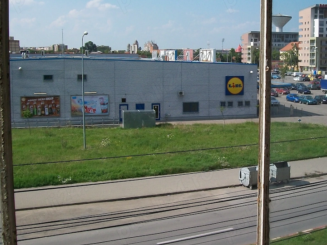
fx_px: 472
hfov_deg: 37.8
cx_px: 218
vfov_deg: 29.0
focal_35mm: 50
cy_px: 95
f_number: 4.8
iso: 80
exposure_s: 1/500
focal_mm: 6
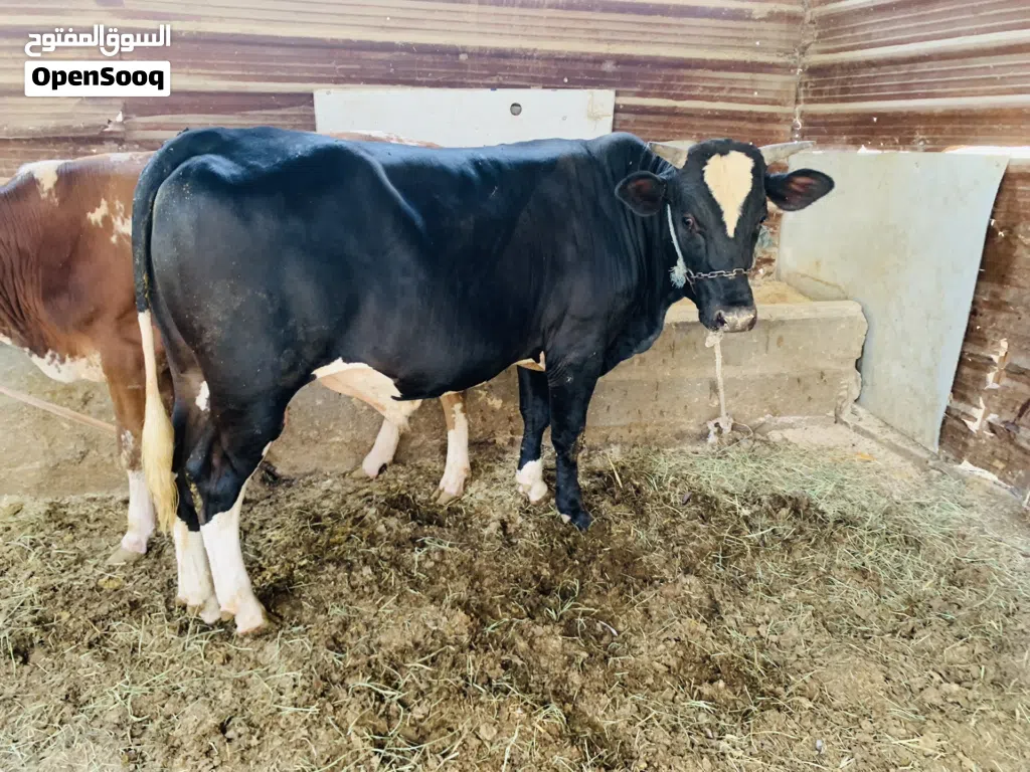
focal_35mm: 26
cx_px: 515
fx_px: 774
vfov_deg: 53.1
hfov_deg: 67.3
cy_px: 386
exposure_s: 1/60
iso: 125
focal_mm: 4.25
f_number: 1.8
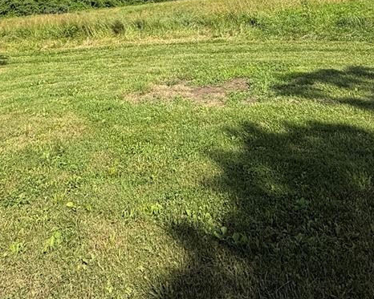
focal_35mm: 30
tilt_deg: -5.6
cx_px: 198
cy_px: 5
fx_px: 332
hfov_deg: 58.7
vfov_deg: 42.4
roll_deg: -1.1
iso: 50
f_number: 2.2
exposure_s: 1/2506
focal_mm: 2.22
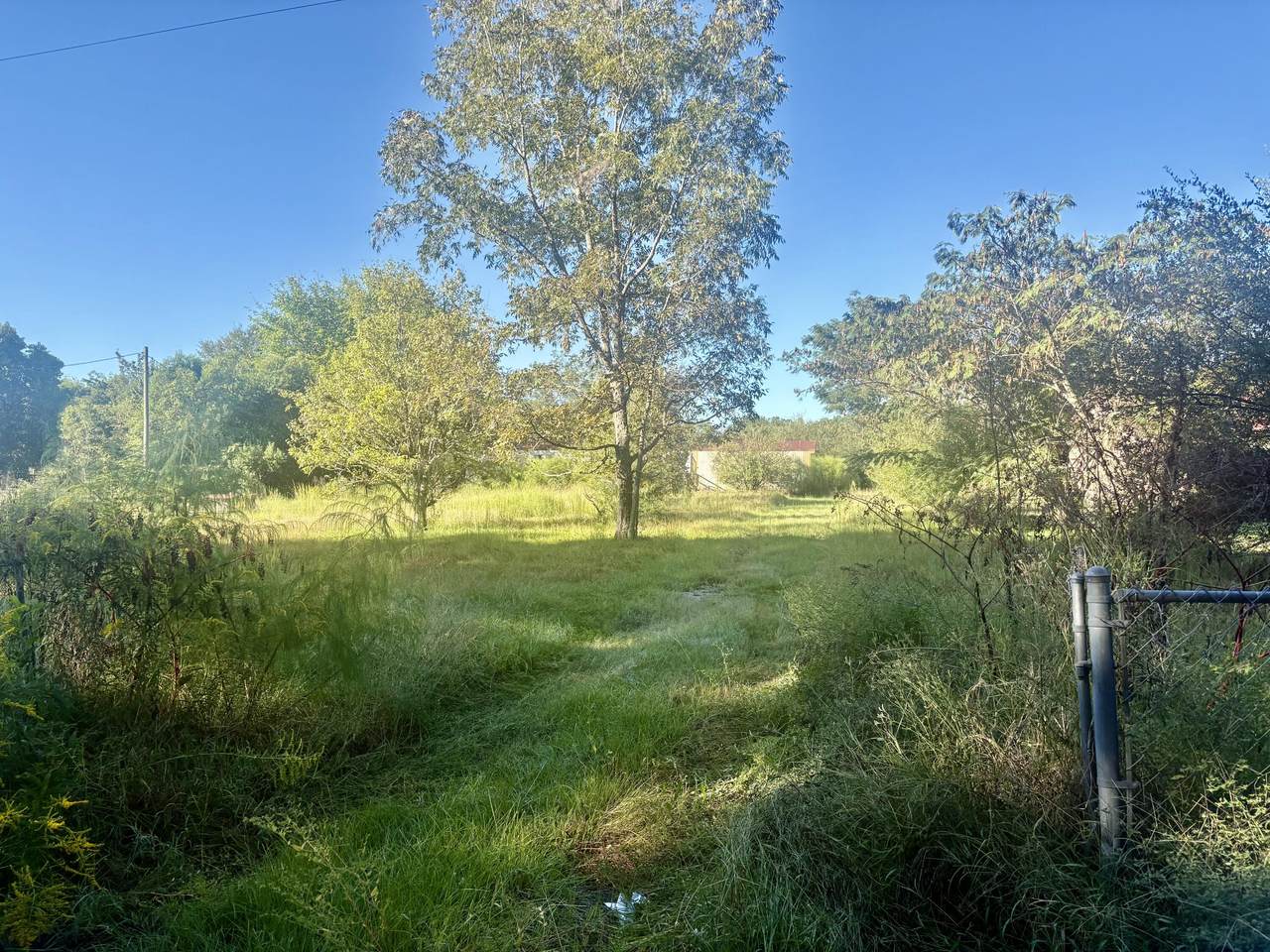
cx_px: 635
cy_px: 476
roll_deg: +0.4
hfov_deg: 67.3
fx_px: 954
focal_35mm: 26
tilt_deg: +0.9
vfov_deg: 53.1
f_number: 1.6
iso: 50
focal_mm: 5.96
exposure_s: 1/1135
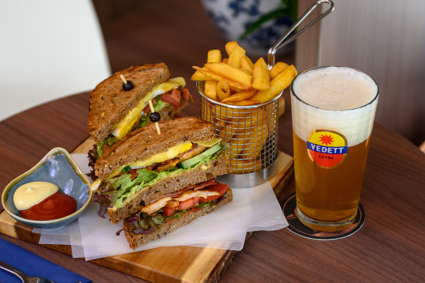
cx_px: 174
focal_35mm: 113
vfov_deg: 12.1
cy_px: 119
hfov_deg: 18.1
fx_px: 1334
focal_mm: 70
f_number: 2.8
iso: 100
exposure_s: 1/80
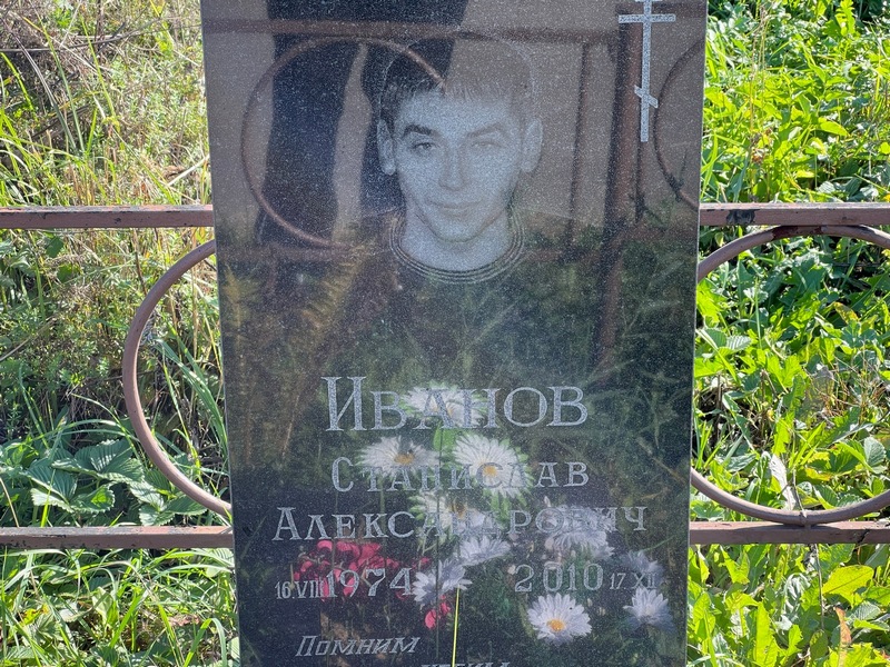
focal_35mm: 77
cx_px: 445
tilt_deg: -24.1
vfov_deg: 19.1
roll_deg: +1.0
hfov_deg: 25.3
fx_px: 1980
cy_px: 334
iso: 32
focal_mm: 9
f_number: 2.8
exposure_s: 1/99
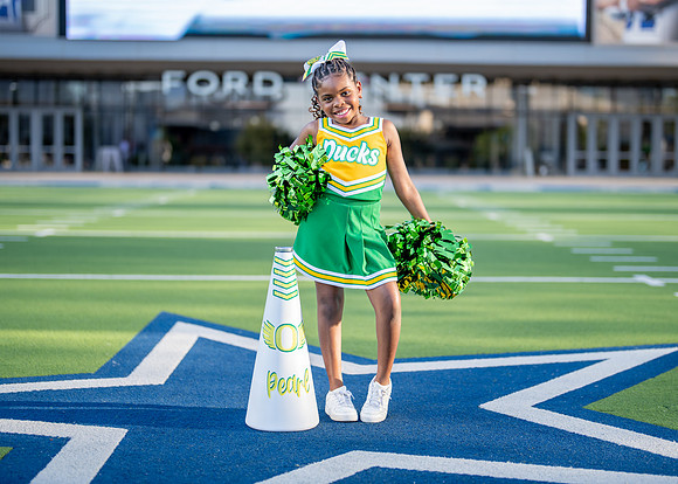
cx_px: 355
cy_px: 222
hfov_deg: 31.3
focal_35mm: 63
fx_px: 1208
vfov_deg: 22.6
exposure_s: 1/2000
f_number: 1.2
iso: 100
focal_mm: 50
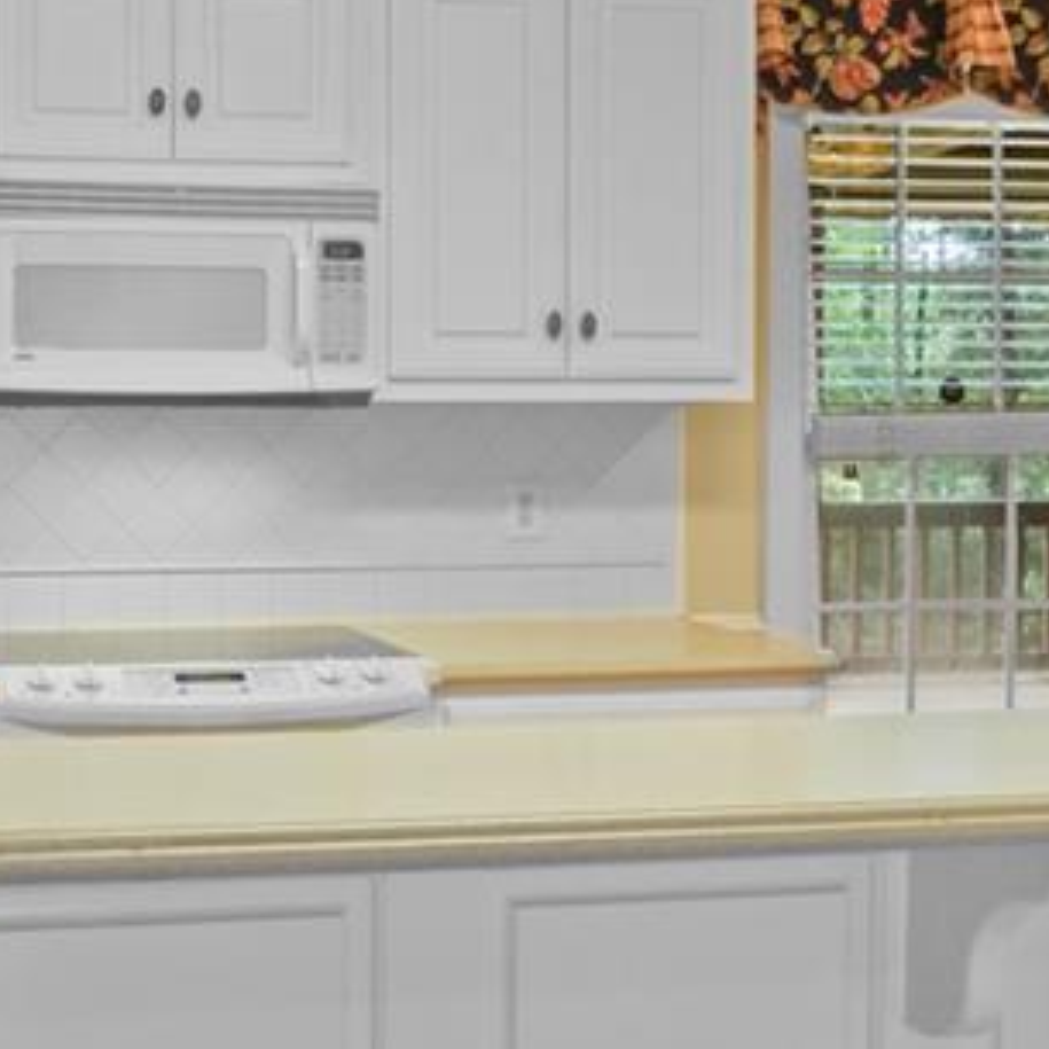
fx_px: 1900
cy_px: 497
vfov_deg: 30.9
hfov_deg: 29.7
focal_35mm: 55
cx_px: 120
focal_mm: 13
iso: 200
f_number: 13
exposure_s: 1.3
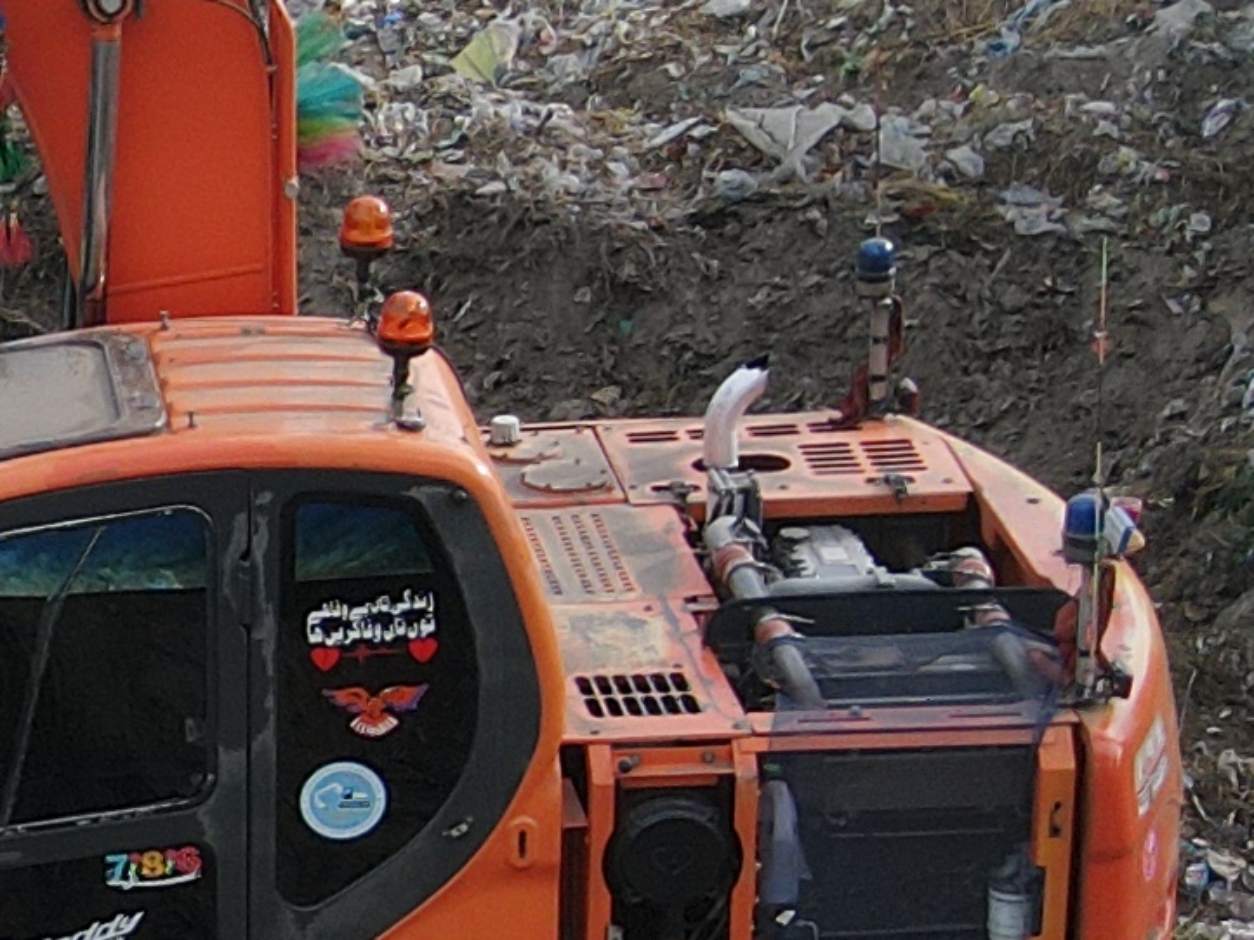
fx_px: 4816
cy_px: 773
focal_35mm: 133
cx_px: -987
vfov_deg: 11.1
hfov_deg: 13.4
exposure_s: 1/250
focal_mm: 4.5
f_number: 2.8
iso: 100
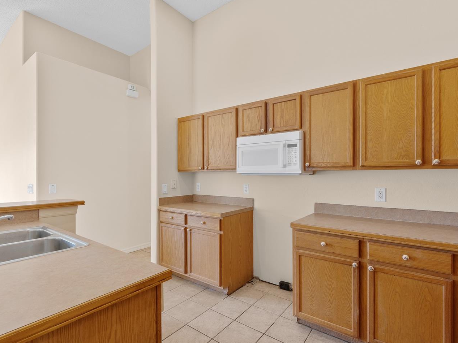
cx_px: 236
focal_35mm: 17
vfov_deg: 74.7
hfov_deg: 91.0
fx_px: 225
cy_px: 179
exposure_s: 1/3
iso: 320
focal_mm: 14
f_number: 8
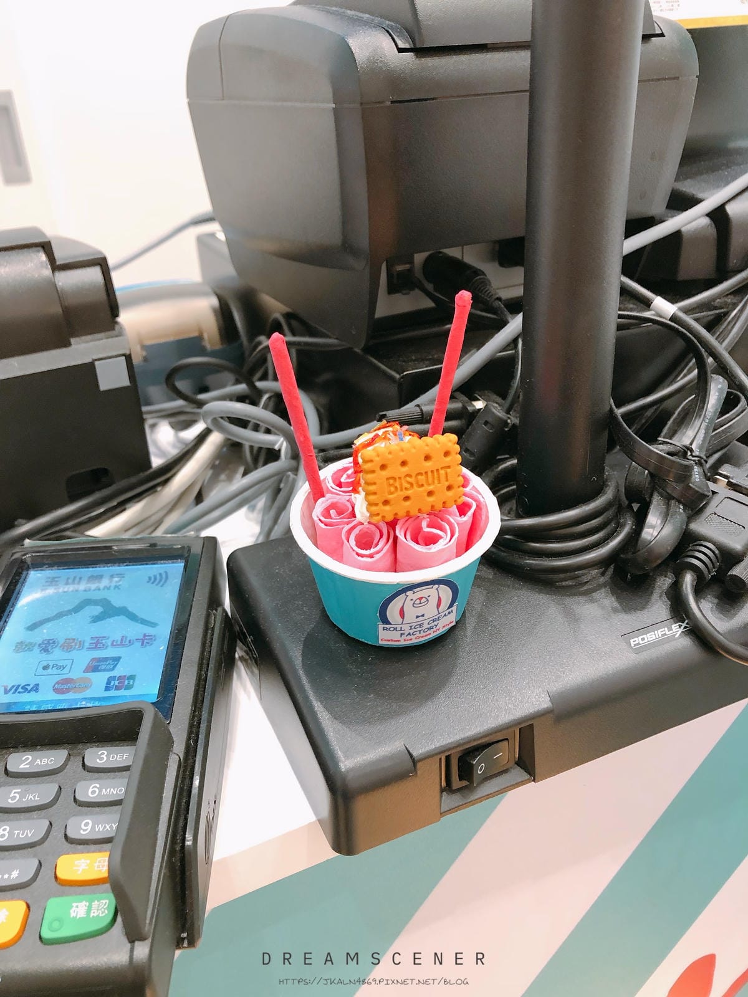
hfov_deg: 49.7
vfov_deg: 63.4
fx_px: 807
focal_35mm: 28
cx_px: 374
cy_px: 498
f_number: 1.8
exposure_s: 1/15
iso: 50
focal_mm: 3.99
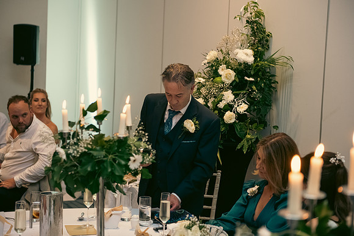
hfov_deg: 28.8
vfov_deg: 19.5
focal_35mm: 70
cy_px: 118
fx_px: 688
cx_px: 177
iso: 2000
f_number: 3.5
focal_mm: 70
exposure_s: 1/160
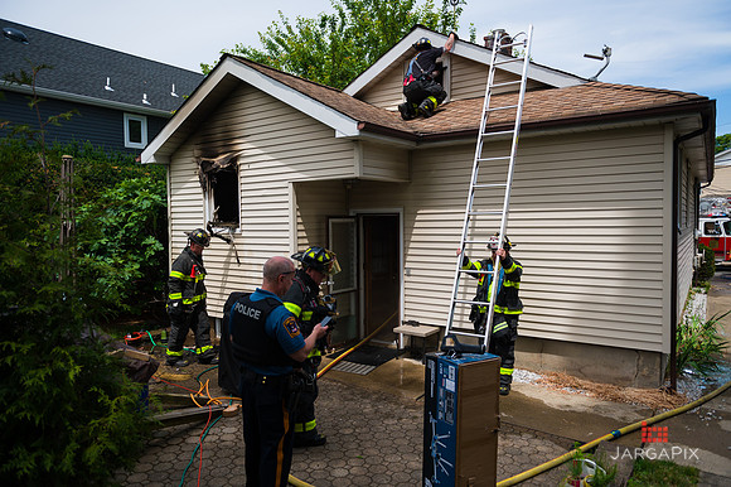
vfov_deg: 53.1
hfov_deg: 73.8
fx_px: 487
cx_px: 366
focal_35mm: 24
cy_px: 244
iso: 200
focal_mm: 24
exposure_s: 1/4000
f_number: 3.2
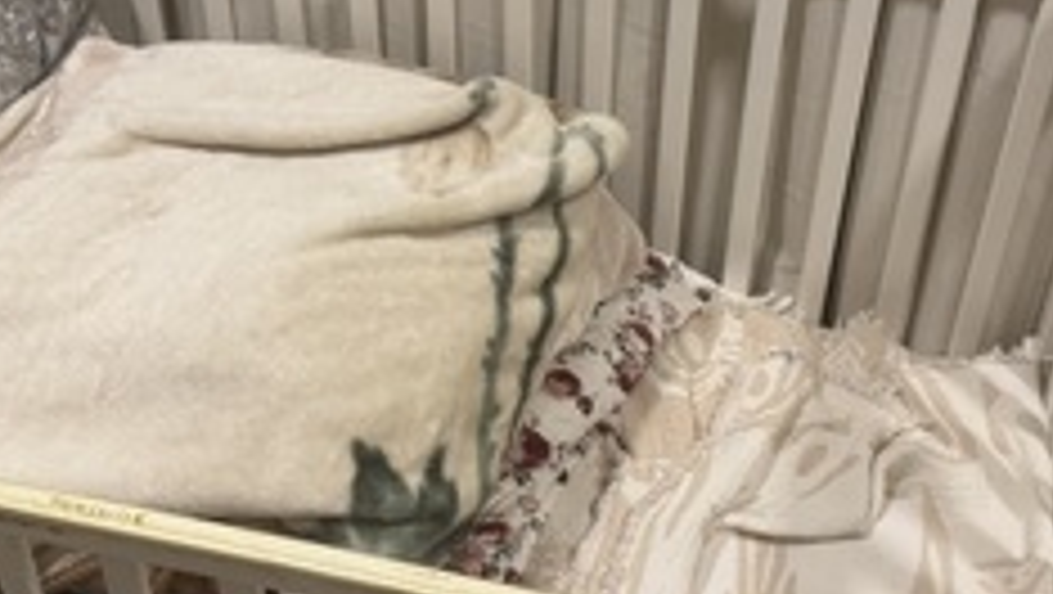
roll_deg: +0.3
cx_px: 542
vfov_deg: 23.5
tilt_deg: -39.4
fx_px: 1425
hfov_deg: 40.6
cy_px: 290
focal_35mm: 51
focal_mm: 6.76
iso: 320
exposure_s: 1/60
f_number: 1.78
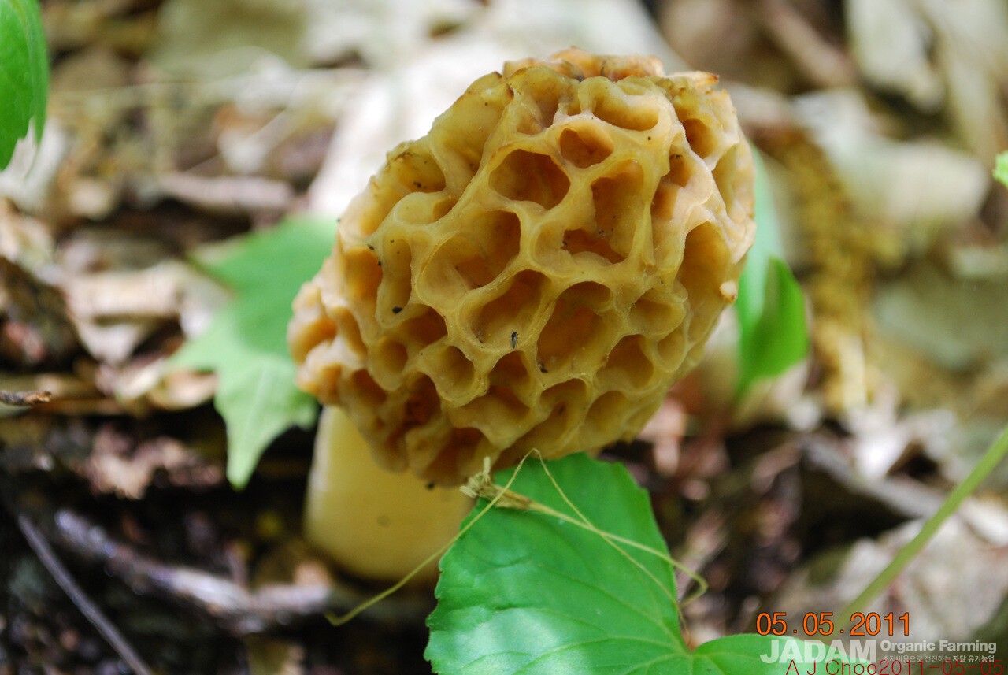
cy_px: 338
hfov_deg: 28.0
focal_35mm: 72
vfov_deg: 19.0
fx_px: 2019
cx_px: 504
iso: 400
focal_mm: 48
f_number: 6.3
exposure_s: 1/60
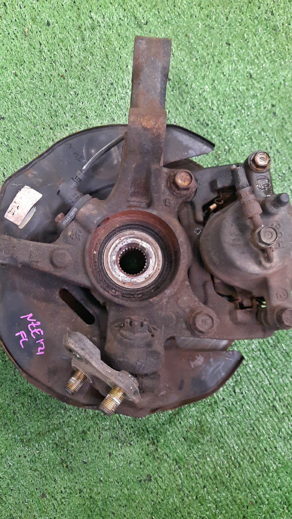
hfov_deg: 41.4
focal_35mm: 28
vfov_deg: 67.9
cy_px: 261
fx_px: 385
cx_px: 131
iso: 536
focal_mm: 4.6
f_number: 2
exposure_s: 1/25
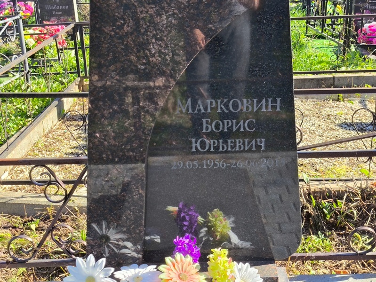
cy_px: 141
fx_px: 543
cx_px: 188
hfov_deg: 38.2
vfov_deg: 29.1
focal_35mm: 50
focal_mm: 4.71
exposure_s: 1/382
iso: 50
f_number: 1.7
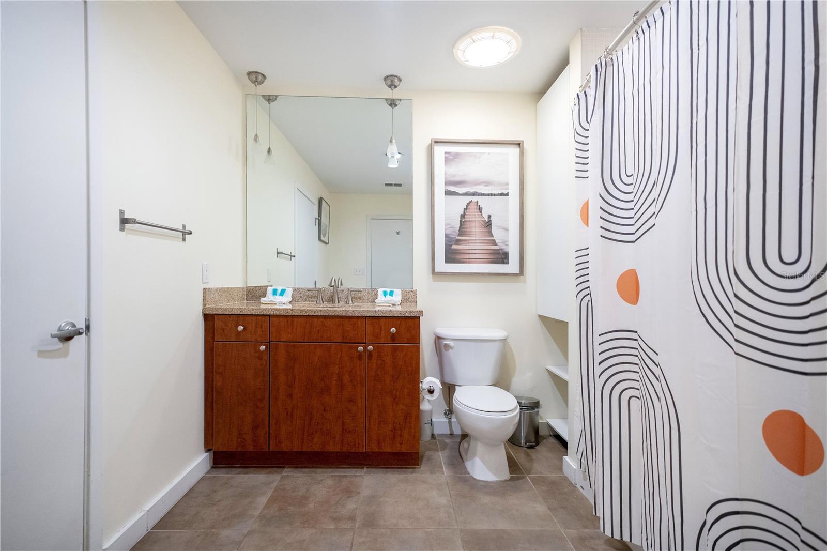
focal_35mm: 16
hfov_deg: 96.7
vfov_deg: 73.7
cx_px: 414
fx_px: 367
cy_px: 276
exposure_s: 1/160
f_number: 3.2
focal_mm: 16
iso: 1600
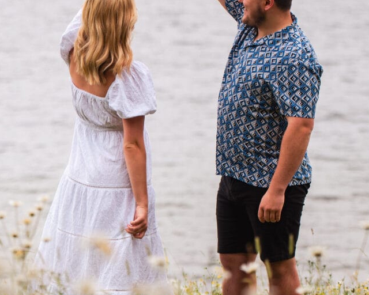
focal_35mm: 225
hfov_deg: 8.6
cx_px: 53
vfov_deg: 6.9
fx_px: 2457
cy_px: 145
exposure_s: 1/800
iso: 100
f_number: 2.8
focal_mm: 100
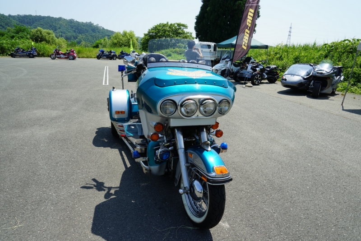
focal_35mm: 24
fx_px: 241
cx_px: 180
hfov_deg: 73.7
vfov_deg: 53.2
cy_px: 120
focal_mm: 24
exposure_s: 1/80
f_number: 11
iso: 100
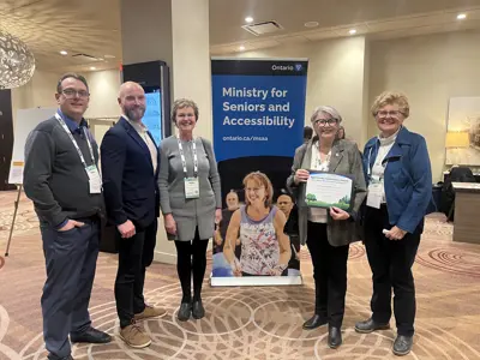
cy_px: 180
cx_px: 240
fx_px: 361
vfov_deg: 53.1
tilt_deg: -6.6
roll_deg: +0.9
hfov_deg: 67.3
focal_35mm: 26
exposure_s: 1/40
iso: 400
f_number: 1.6
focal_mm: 5.1
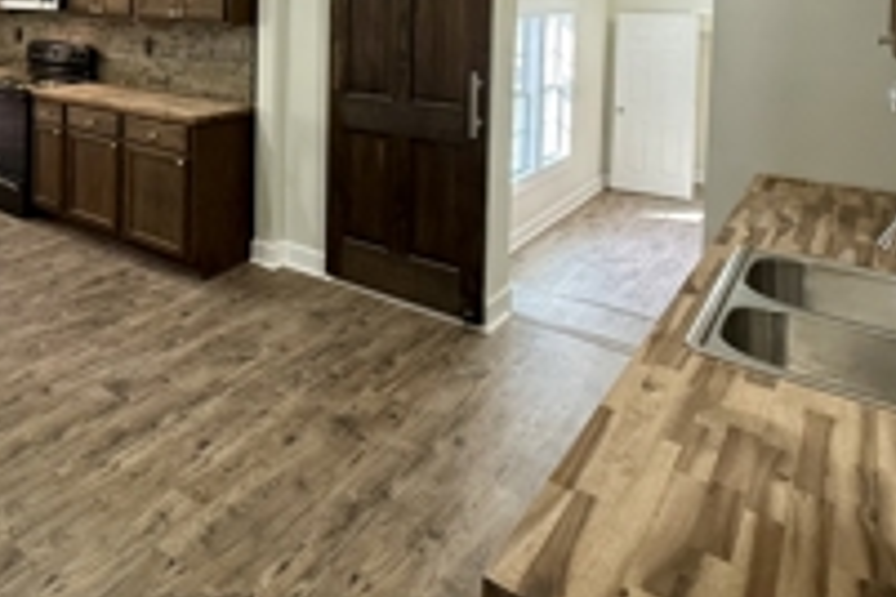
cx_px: 116
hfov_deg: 56.3
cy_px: 22
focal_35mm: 29
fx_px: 722
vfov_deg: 40.3
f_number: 2.2
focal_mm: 2.22
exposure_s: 1/120
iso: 640
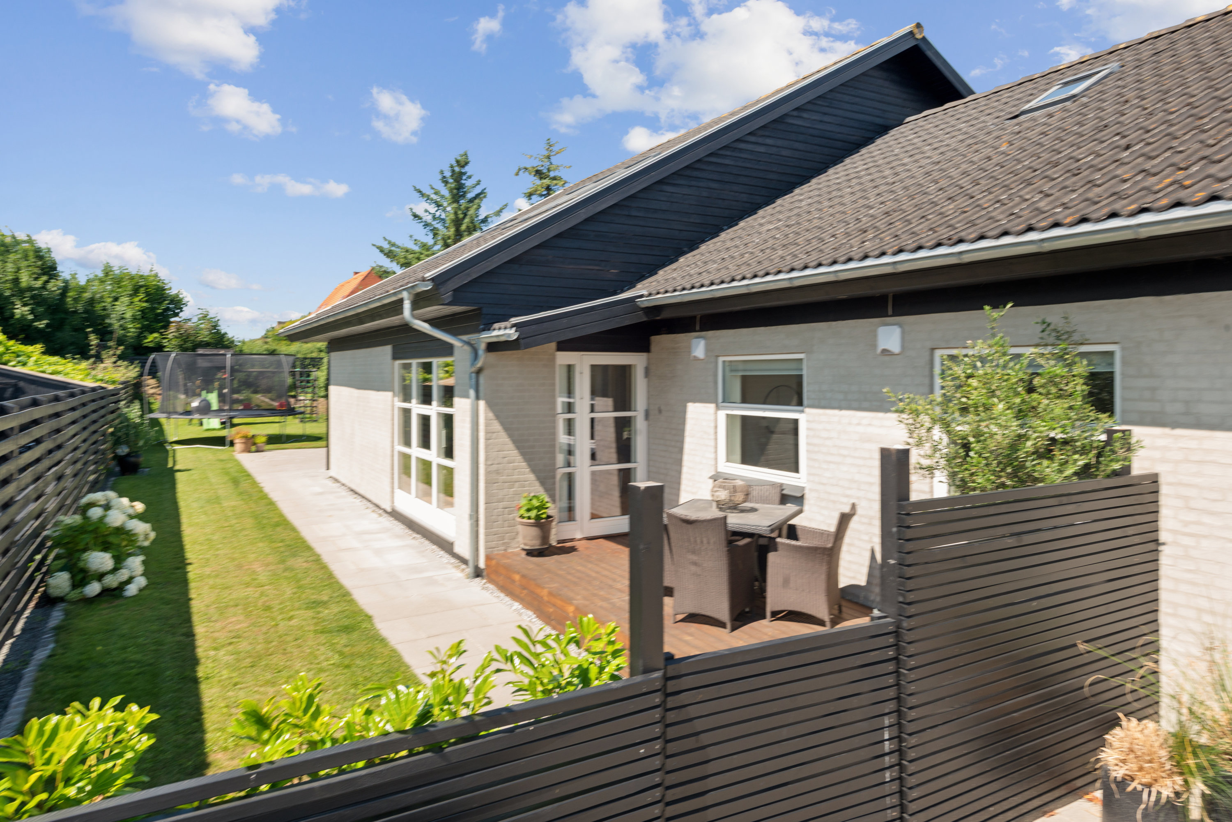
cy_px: 411
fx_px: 787
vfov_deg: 55.1
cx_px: 616
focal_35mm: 23
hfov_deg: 76.1
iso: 200
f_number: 10
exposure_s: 1/80
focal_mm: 23
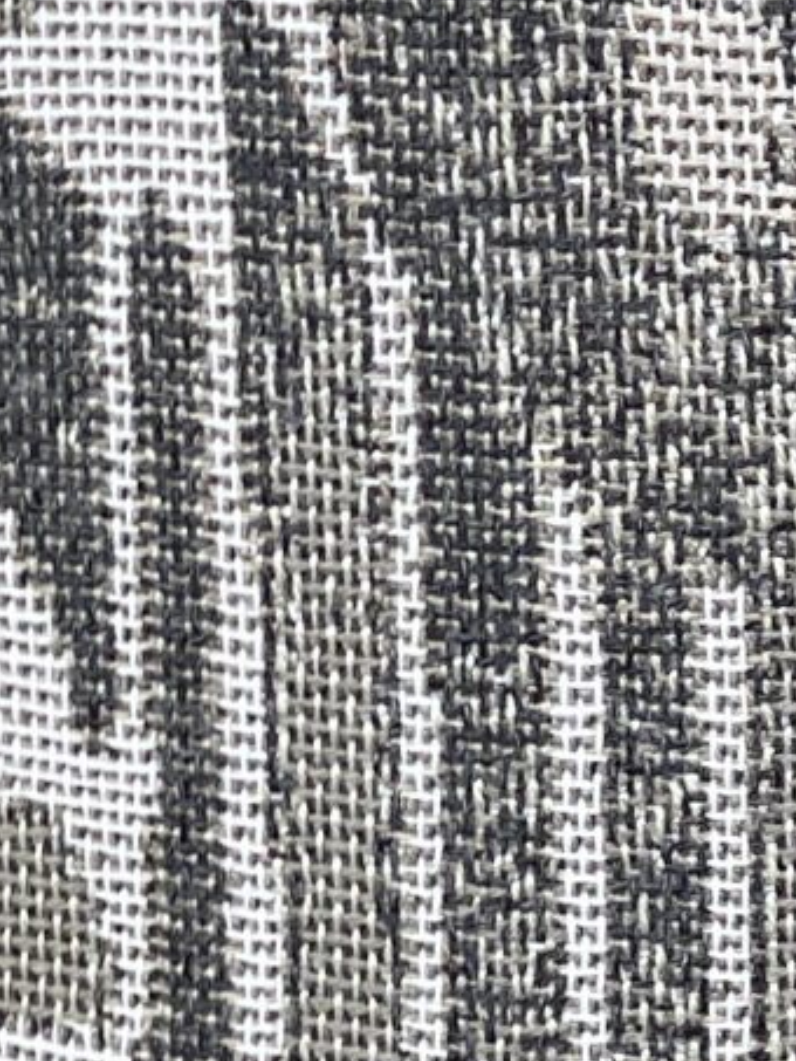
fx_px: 9010
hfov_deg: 5.0
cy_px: -637
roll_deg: +2.3
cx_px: -433
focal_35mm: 294
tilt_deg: -20.9
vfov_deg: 6.6
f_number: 2
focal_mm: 6
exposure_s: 1/251
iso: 20
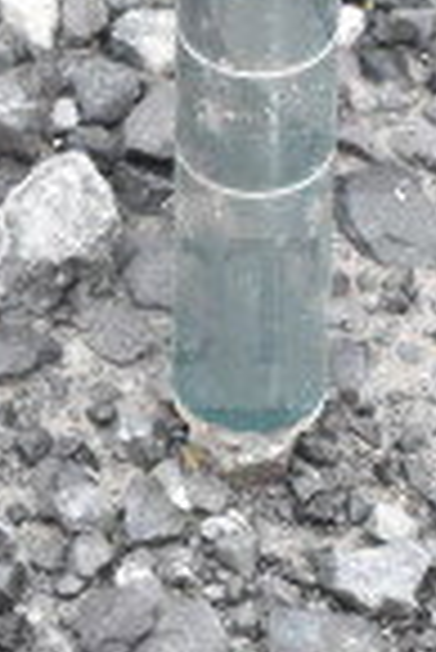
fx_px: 5835
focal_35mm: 322
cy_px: 52
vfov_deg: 6.4
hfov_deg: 4.3
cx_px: 306
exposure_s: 1/640
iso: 6400
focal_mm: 34
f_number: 13
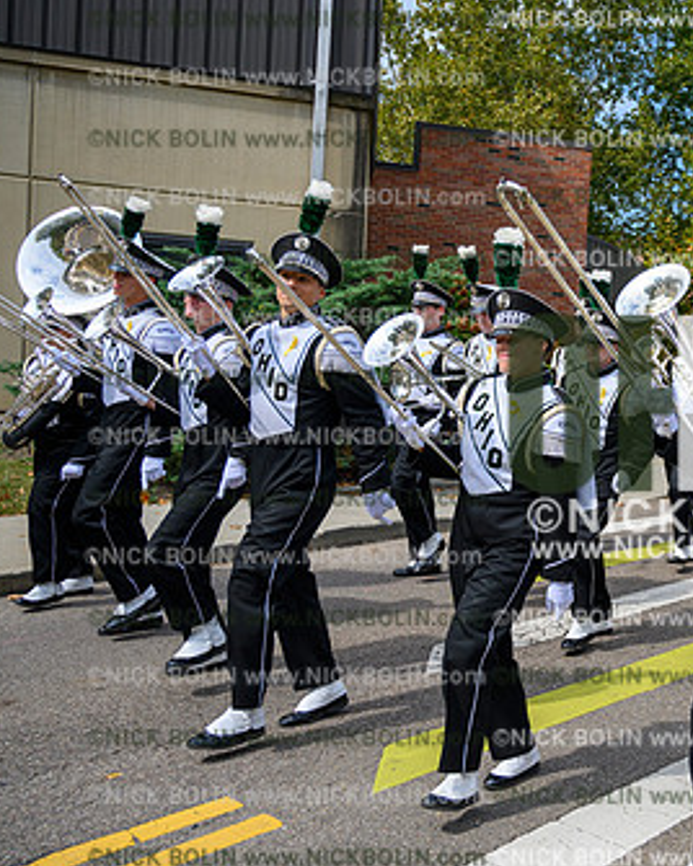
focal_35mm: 39
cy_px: 437
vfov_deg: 46.8
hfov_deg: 34.8
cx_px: 690
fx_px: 1000
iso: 100
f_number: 4
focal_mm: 24
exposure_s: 1/1250
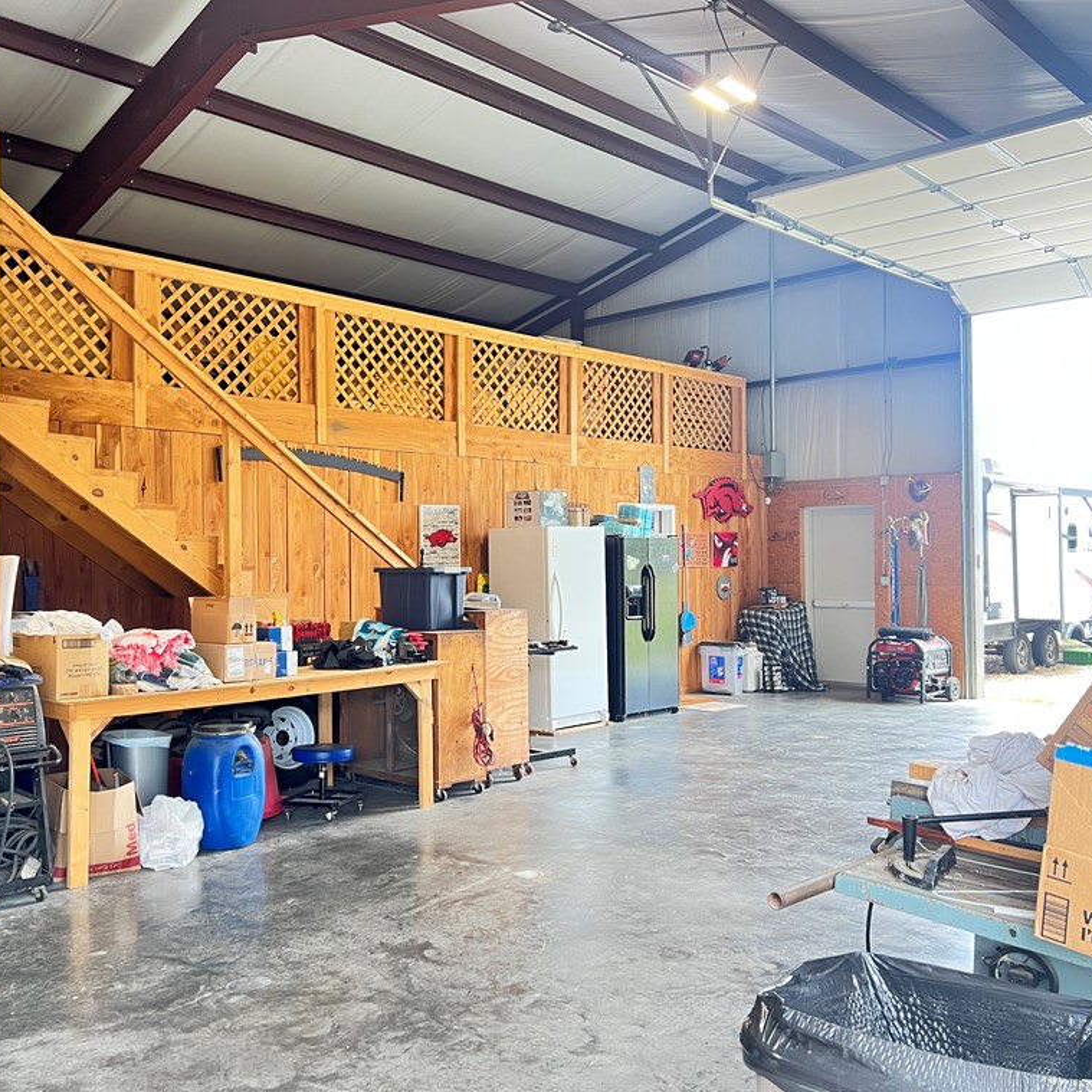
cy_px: 541
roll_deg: +0.6
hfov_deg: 52.4
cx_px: 491
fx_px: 1106
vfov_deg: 52.5
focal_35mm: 31
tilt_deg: -0.5
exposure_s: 1/60
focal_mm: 5.7
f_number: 1.5
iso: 160
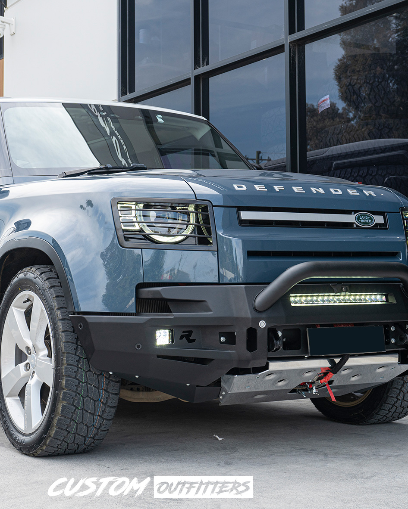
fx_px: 755
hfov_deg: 30.1
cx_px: 150
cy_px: 254
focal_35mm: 50
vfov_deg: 37.3
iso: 100
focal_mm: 35
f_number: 4.5
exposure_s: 1/80
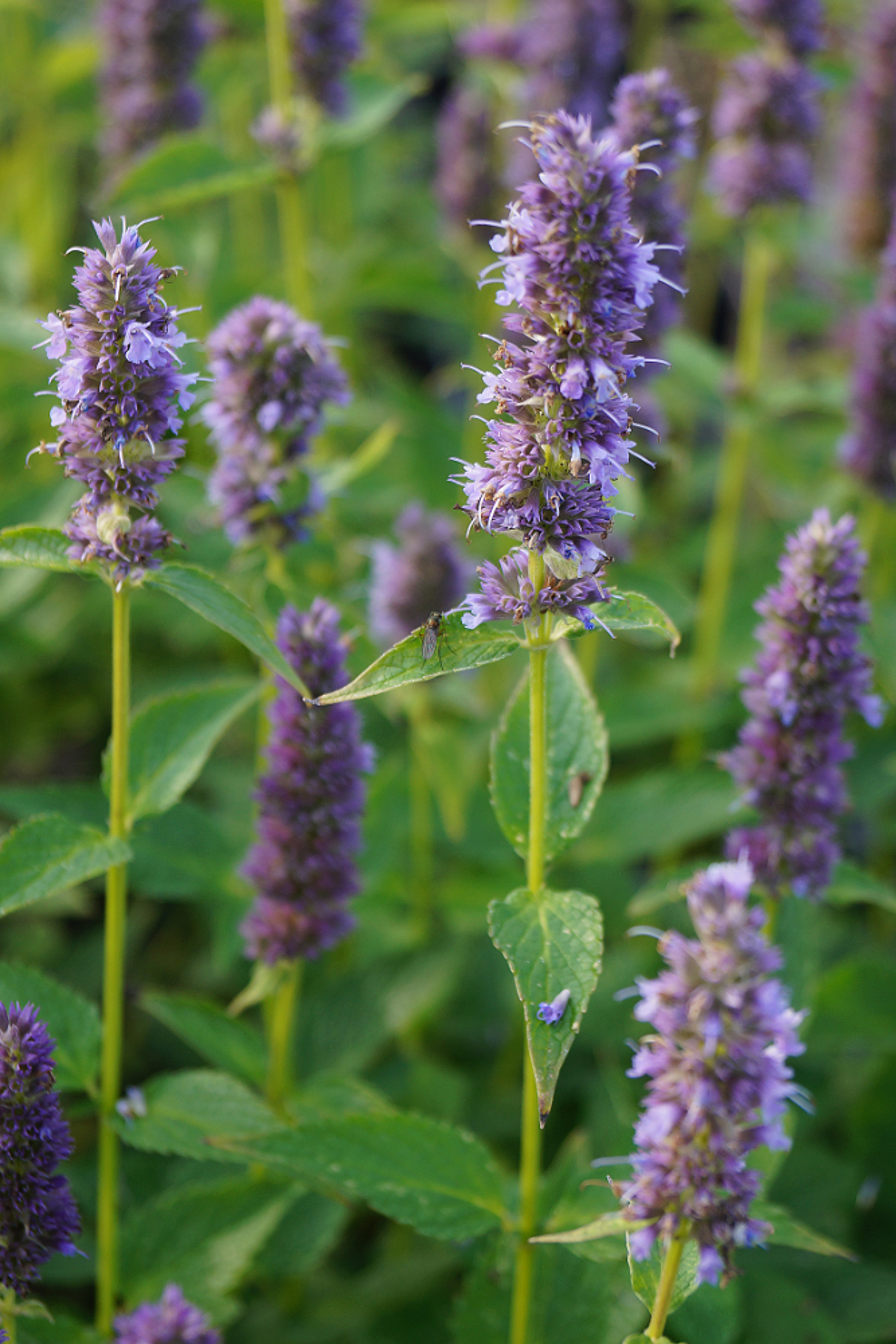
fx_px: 3359
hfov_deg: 15.2
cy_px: 646
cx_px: 492
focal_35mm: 90
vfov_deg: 22.6
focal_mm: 50
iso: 100
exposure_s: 1/80
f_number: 5.6
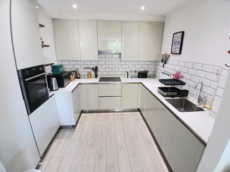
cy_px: 86
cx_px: 115
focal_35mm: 17
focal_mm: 1.4
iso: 320
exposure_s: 1/33.3
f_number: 2.2
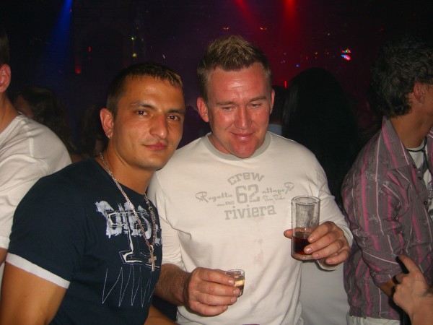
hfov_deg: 49.0
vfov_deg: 37.7
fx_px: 475
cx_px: 216
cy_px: 162
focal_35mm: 38
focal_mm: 7.9
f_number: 2.8
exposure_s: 1/60
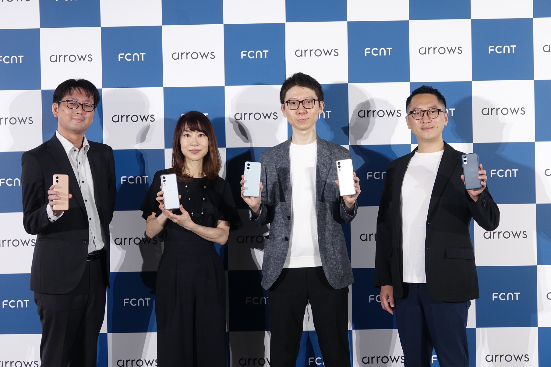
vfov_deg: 16.9
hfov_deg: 25.1
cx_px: 254
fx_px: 1240
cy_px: 184
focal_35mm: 81
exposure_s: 1/80
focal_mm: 27.24
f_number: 3.5
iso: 400
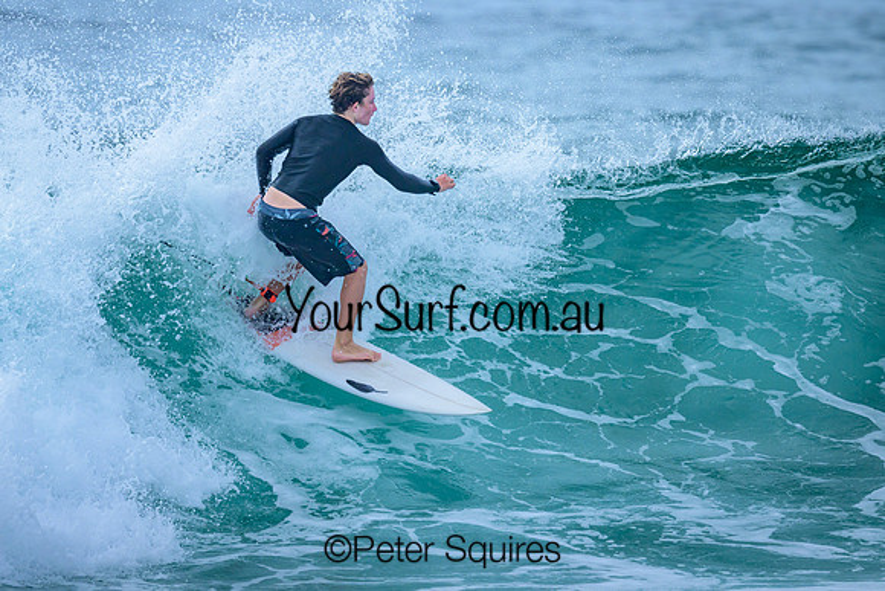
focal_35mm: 1073
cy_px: 220
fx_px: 26383
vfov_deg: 1.3
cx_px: 362
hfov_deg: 1.9
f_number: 6.3
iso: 400
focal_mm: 800
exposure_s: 1/3200
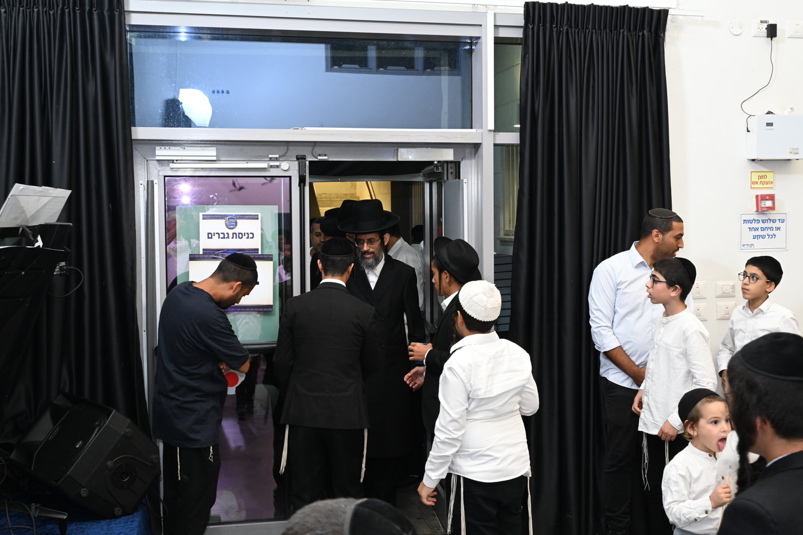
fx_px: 914
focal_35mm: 41
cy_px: 268
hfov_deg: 47.4
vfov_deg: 32.6
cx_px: 402
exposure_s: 1/100
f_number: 9
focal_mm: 41
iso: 2000
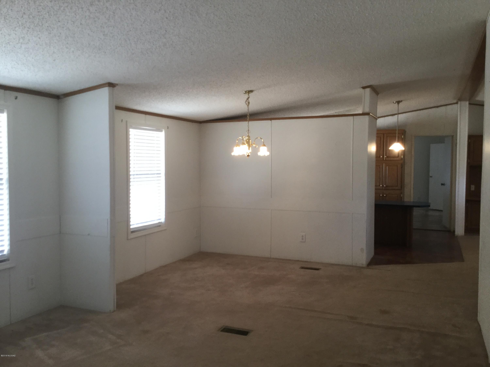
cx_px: 245
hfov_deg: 58.4
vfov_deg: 45.4
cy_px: 184
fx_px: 439
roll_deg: -1.8
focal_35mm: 31
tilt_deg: -1.1
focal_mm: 3.3
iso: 64
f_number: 2.4
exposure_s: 1/30
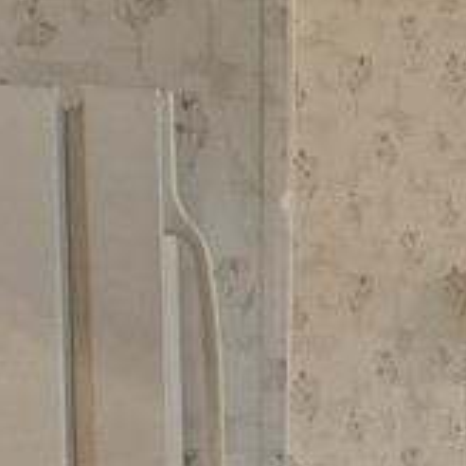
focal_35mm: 110
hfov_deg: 10.3
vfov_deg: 15.6
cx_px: 1469
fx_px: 1673
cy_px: 457
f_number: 8
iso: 320
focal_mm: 13
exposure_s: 1/8
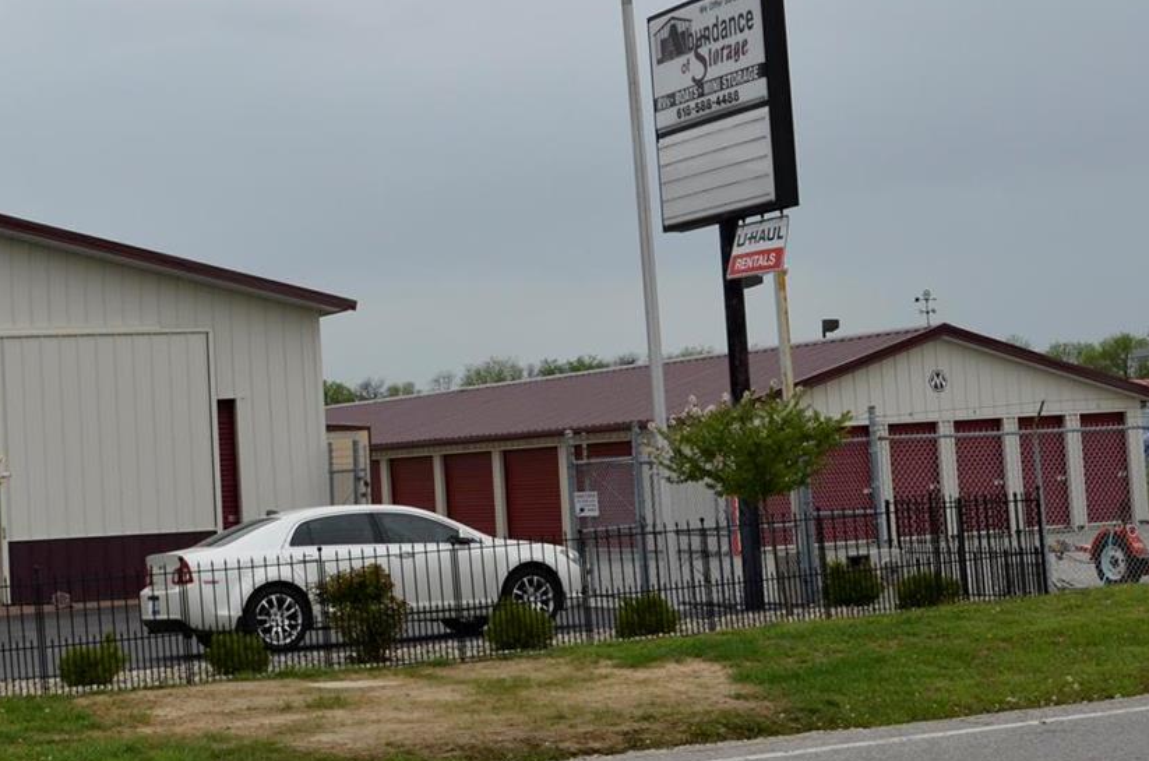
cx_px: 188
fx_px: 2229
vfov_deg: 19.3
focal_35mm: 70
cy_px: 279
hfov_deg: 28.1
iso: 400
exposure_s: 1/250
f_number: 8
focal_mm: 24
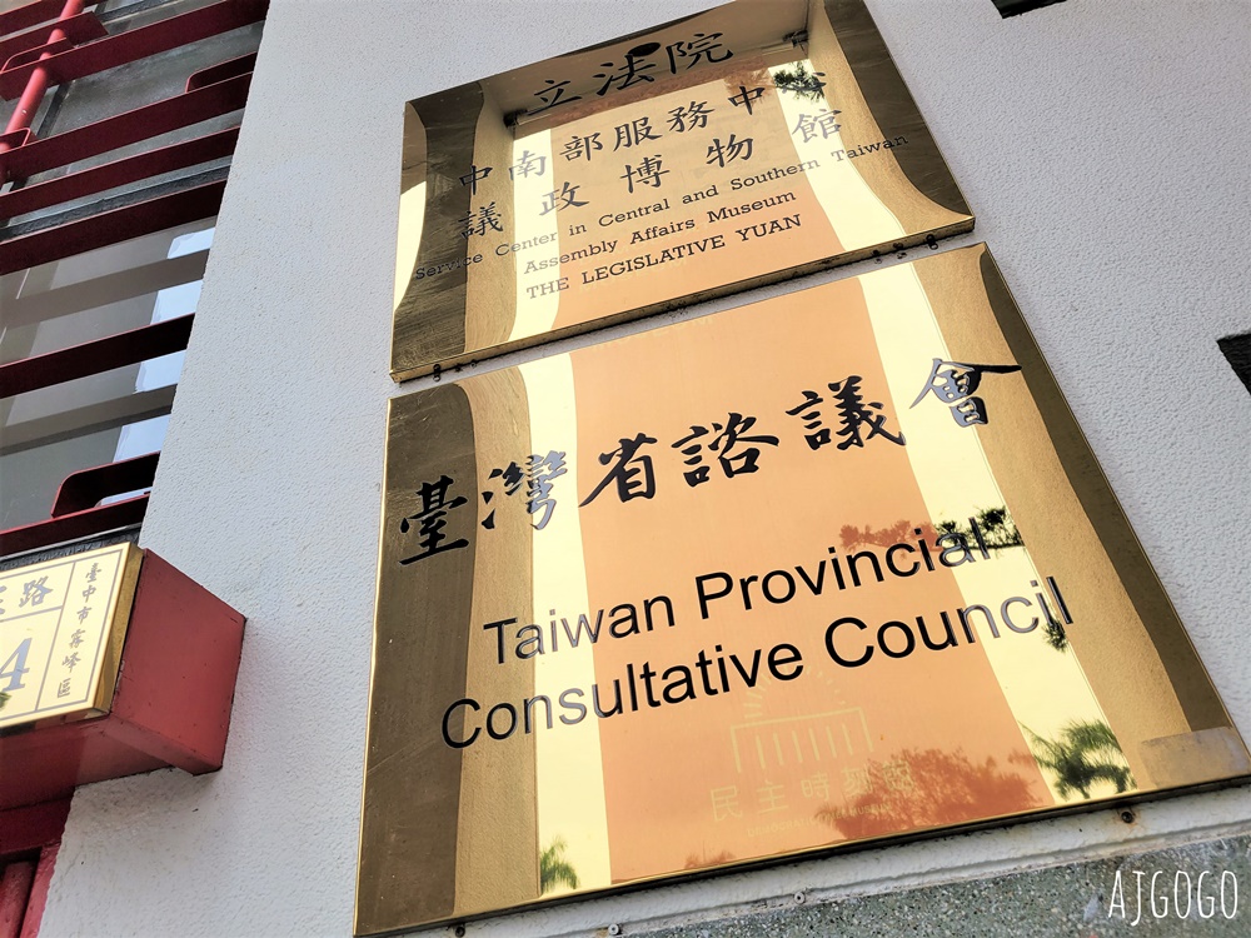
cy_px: 469
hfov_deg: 67.3
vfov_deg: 53.1
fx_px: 940
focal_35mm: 26
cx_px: 626
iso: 40
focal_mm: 5.4
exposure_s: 1/799
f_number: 1.8
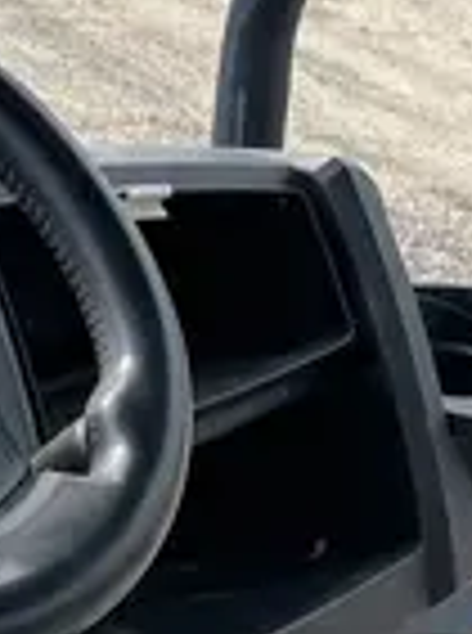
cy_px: 582
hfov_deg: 9.9
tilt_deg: -21.5
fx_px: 2666
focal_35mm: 146
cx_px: -202
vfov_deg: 13.4
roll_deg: -1.9
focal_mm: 3.99
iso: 32
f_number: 1.8
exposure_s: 1/991
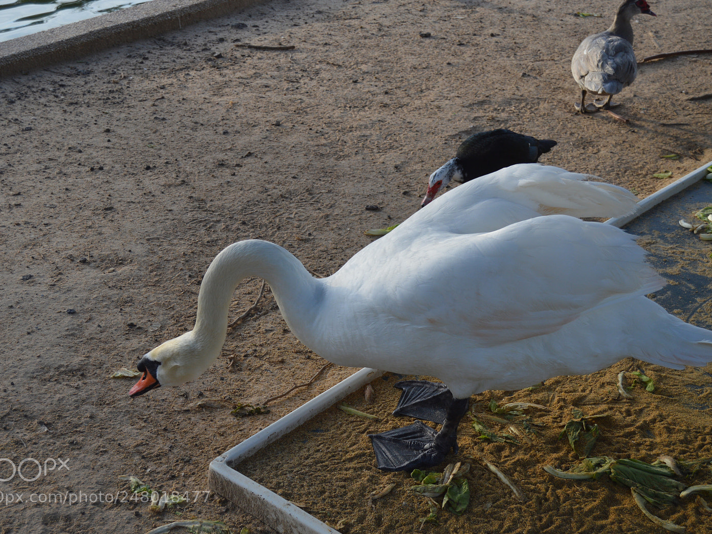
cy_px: 265
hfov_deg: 36.2
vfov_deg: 27.5
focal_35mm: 53
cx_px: 352
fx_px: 1090
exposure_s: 1/250
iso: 180
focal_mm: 32
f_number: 5.6
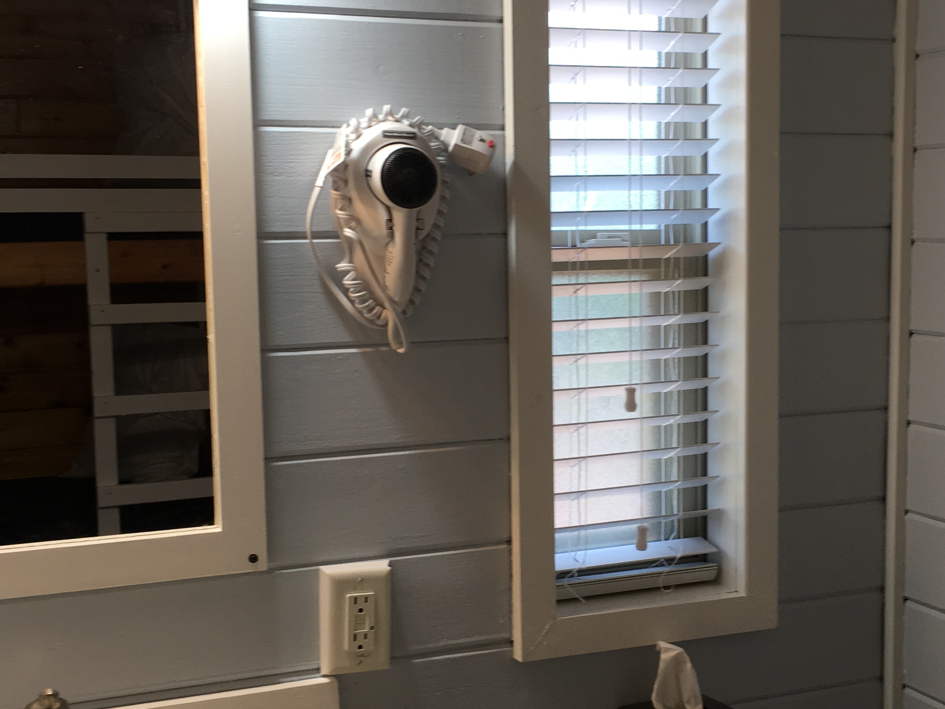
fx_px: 1447
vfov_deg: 27.5
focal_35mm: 53
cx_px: 583
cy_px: 372
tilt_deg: -5.9
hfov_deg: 36.0
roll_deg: -0.5
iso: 32
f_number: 2.2
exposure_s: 1/60
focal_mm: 4.15
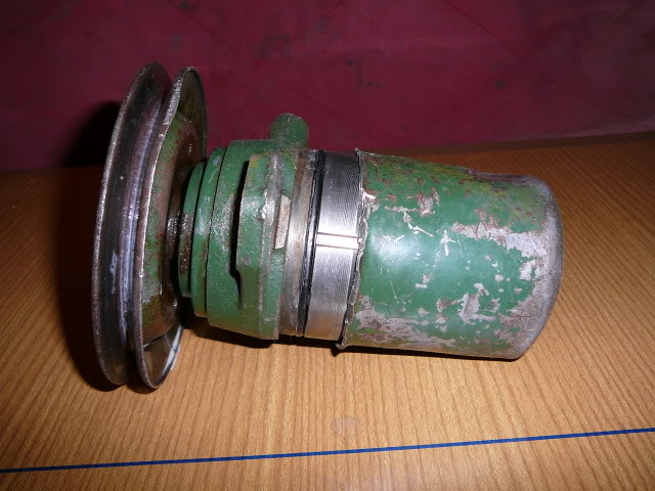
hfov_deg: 52.6
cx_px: 328
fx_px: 662
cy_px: 246
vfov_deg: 40.7
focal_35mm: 35
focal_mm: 5.2
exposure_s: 1/30
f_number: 2.8
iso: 100
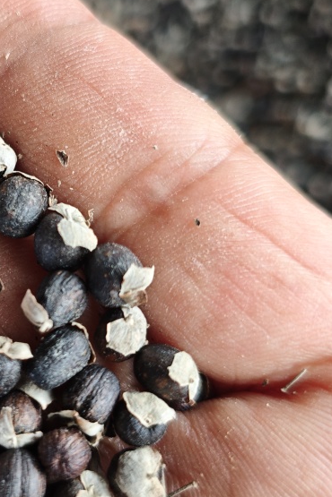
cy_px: 258
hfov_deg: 24.9
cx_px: 13
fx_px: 719
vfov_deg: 38.2
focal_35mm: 52
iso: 100
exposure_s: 1/256
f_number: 1.5
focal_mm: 4.94
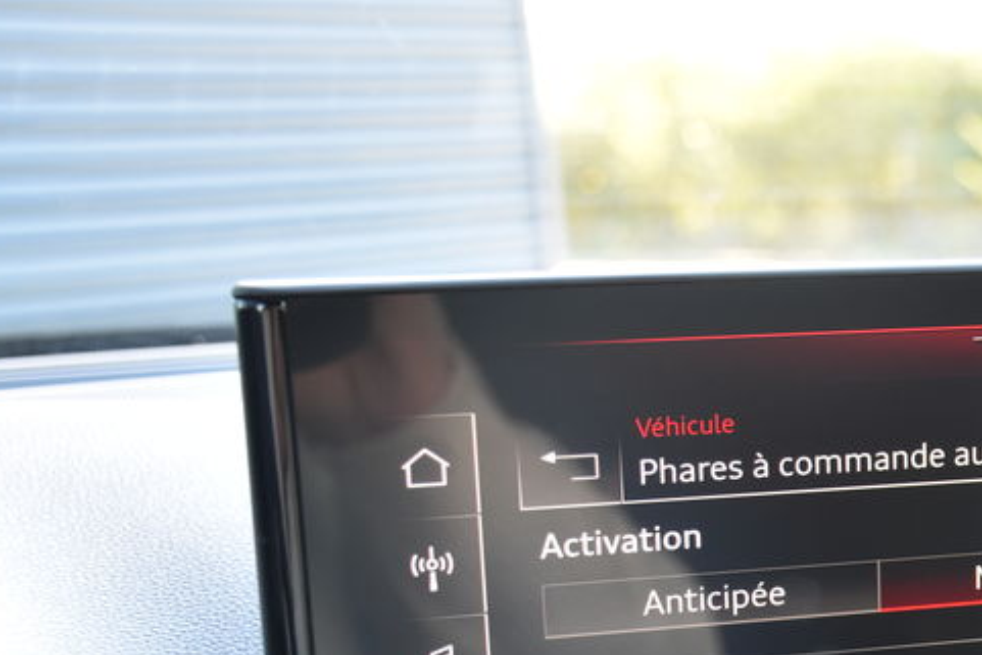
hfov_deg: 24.0
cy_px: 646
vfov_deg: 16.5
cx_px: 962
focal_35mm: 81
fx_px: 2210
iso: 720
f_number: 4
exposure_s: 1/60
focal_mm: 26
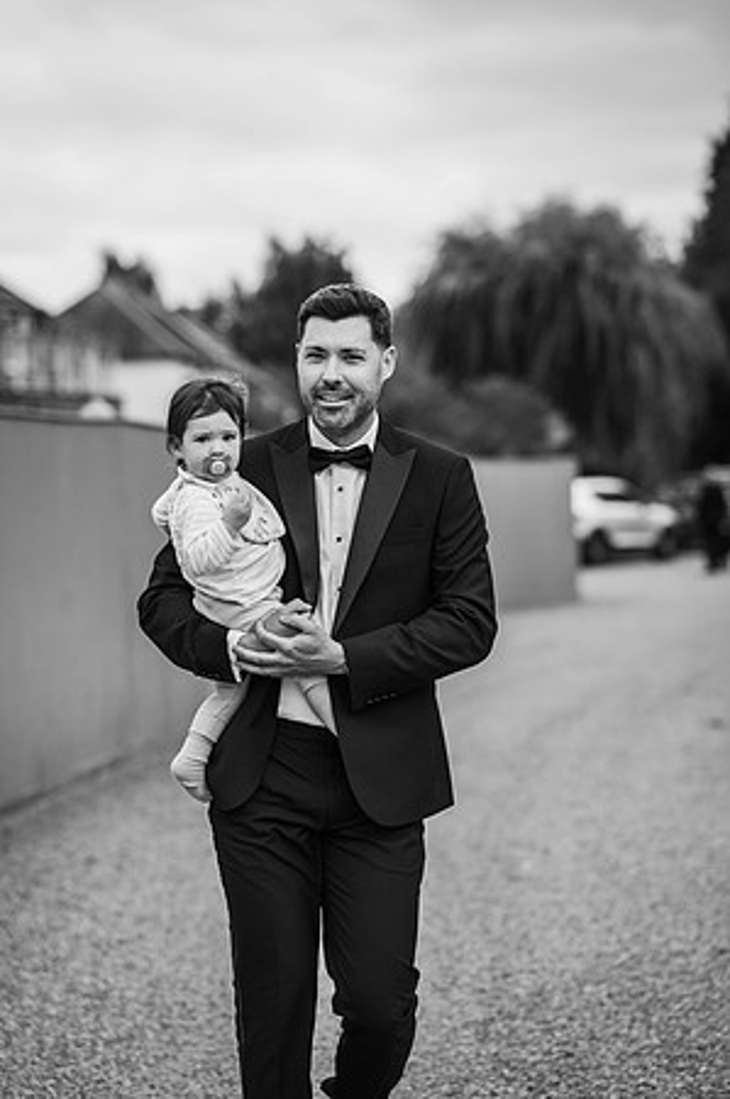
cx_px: 365
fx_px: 2591
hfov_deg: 16.0
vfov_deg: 23.9
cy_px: 550
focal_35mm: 85
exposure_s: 1/1600
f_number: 2.5
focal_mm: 85
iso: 100
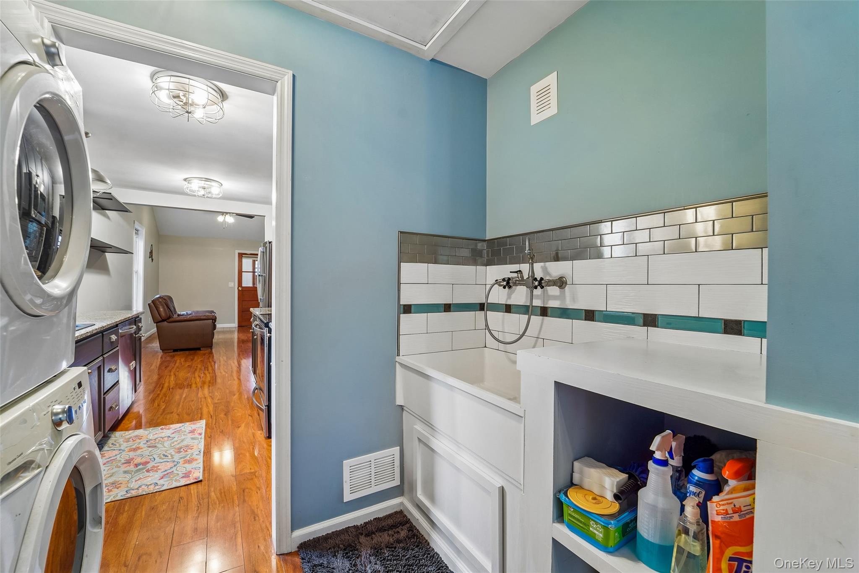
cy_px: 286
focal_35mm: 14
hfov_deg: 104.3
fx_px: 334
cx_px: 430
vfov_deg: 81.2
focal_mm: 14
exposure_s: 1/4
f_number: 8
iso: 400
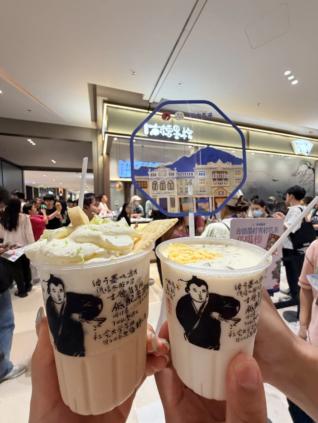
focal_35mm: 14
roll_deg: -0.3
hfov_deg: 85.7
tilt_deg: -3.3
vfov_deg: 102.1
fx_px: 171
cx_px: 159
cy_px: 212
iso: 200
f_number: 2.2
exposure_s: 1/100
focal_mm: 2.22
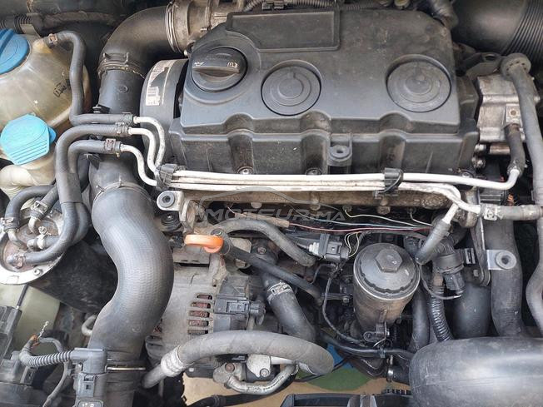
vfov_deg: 56.8
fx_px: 376
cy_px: 204
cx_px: 272
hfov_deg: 71.6
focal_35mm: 24
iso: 200
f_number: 1.8
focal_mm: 5.23
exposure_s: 1/100
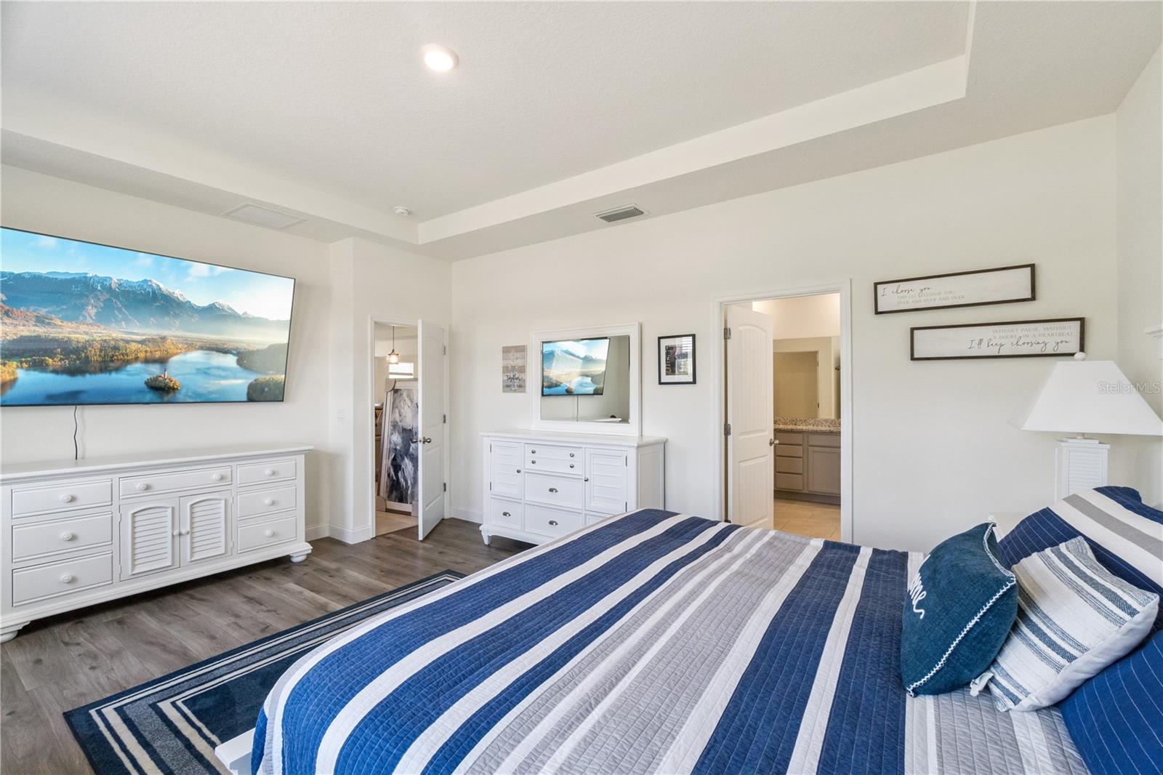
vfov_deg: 77.3
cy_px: 388
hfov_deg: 100.4
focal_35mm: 15
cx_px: 582
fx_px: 484
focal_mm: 10
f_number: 11
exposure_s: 1/60
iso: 1600
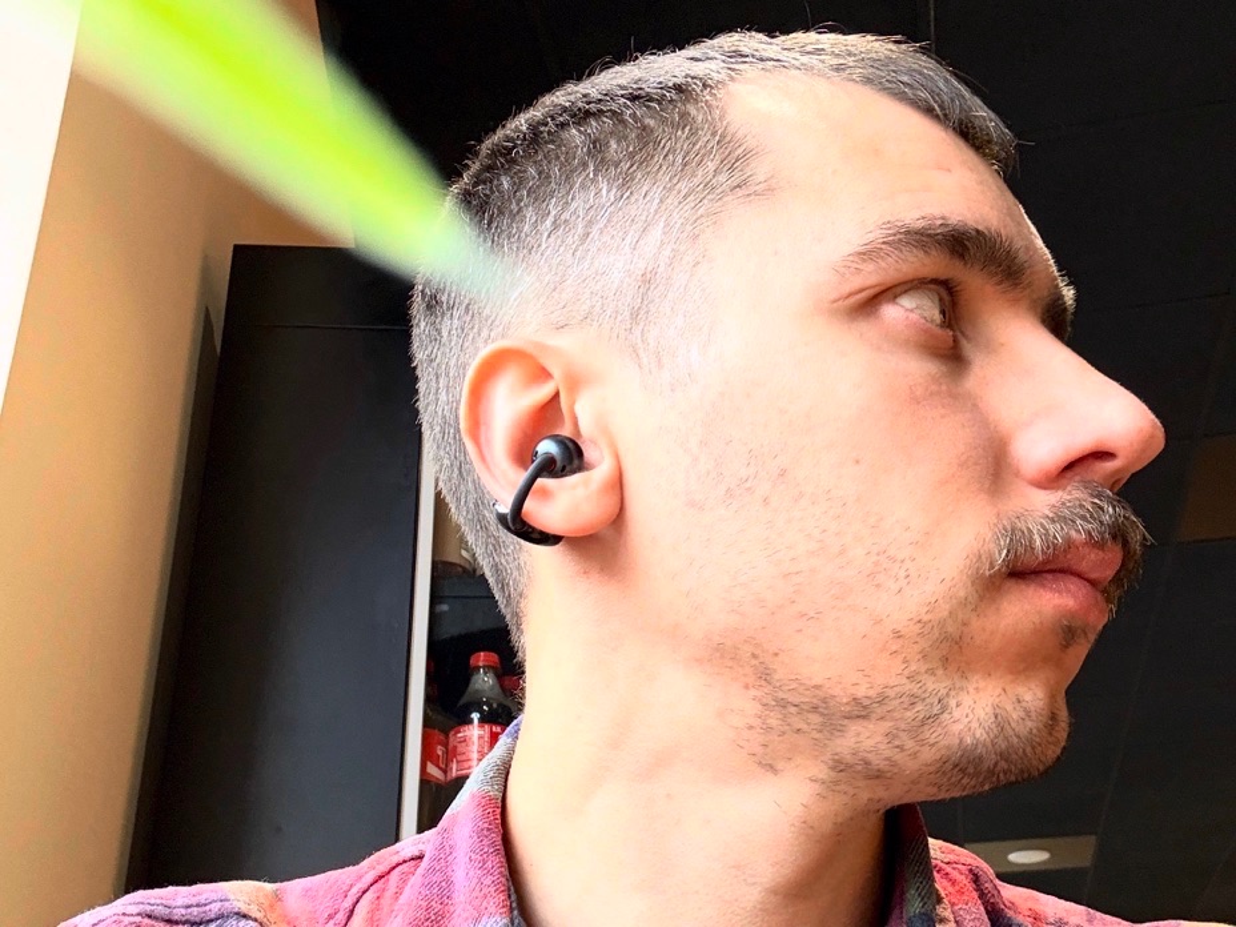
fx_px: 1071
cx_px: 618
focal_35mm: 30
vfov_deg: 46.8
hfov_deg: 60.0
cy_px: 464
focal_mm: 2.69
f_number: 1.9
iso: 80
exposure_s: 1/50
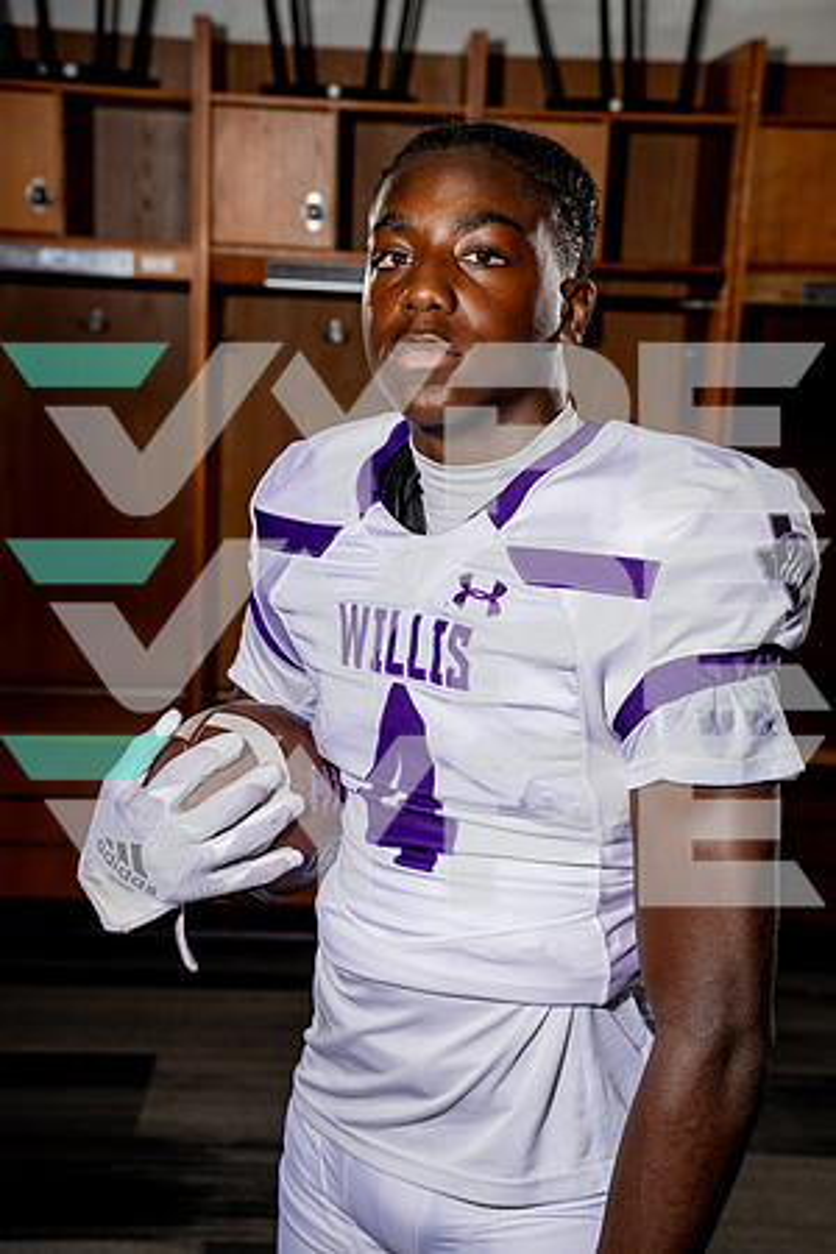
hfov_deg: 23.8
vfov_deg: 35.1
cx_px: 418
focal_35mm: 57
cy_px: 627
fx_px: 1985
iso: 100
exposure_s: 1/250
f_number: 5.6
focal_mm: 57
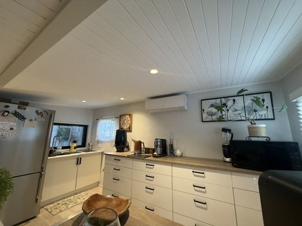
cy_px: 113
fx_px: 122
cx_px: 151
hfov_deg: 102.1
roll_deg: -0.2
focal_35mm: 14
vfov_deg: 85.6
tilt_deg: +10.5
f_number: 2.2
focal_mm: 2.22
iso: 250
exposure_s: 1/100
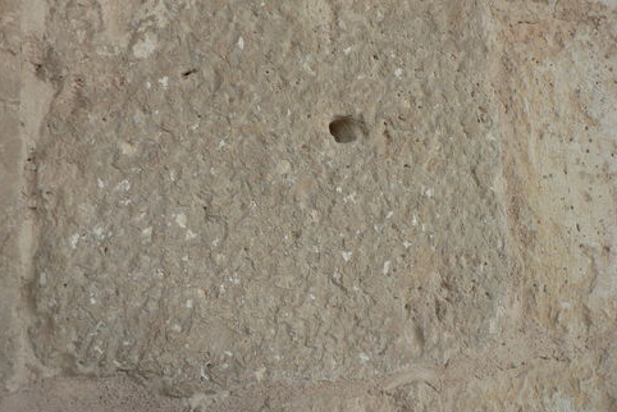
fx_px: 634
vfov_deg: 36.0
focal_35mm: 37
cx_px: 308
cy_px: 184
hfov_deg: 51.9
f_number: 2.8
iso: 64
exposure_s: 1/80
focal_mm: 6
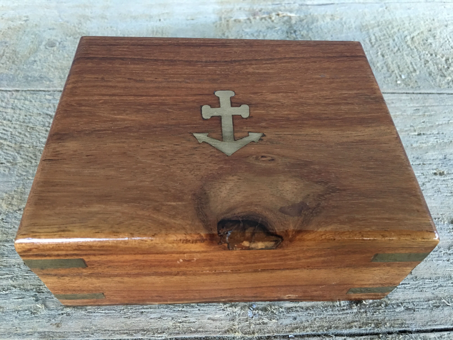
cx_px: 226
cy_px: 170
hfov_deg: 61.7
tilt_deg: -51.1
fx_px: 380
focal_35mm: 29
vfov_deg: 48.2
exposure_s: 1/17
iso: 80
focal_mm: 4.15
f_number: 2.2
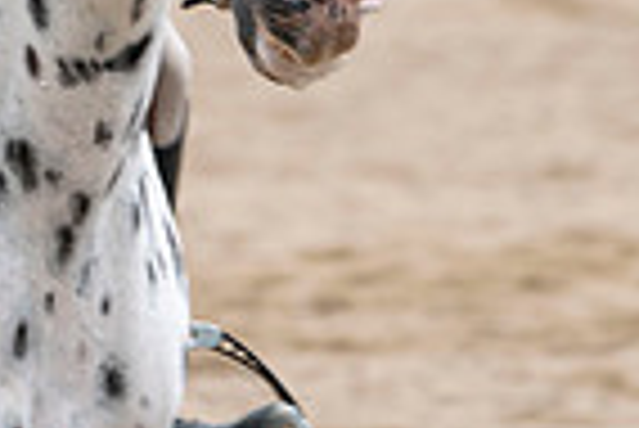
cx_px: 148
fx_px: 16791
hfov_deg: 2.2
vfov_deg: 1.5
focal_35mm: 945
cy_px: -435
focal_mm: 232
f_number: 5.6
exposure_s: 1/250
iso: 125
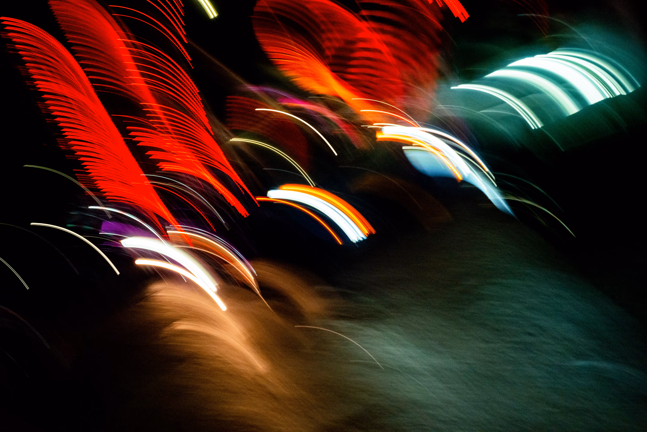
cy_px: 216
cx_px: 324
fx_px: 1348
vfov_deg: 18.2
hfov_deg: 27.0
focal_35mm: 75
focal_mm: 75
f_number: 16
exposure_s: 1/25
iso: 800
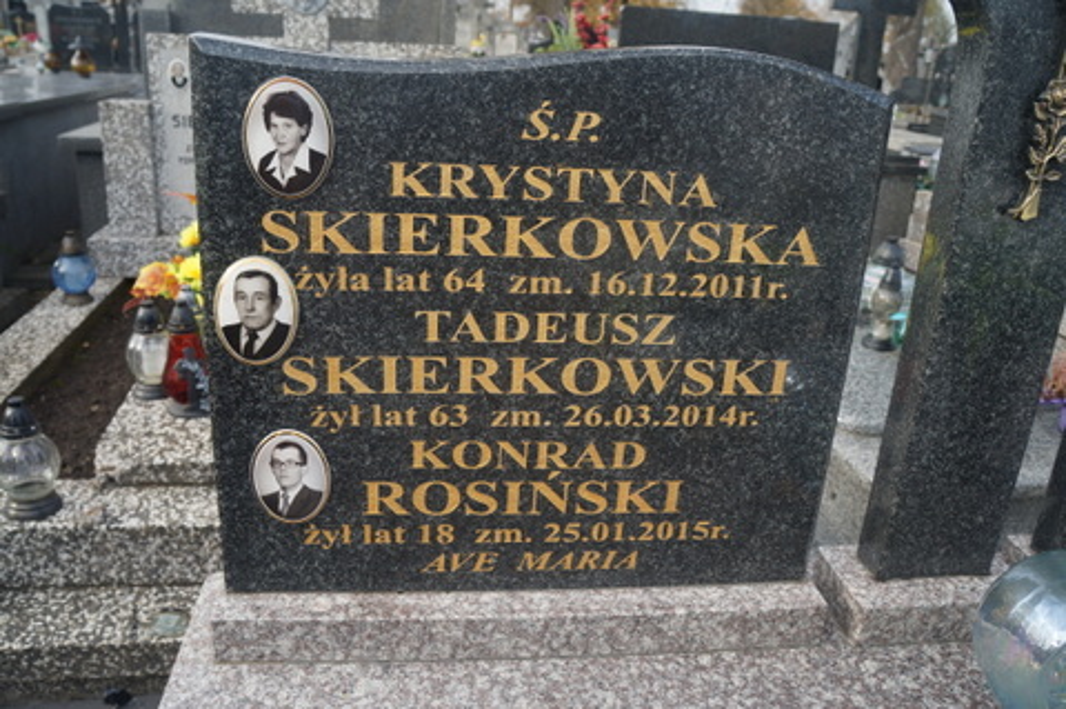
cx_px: 533
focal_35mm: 28
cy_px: 354
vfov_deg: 45.6
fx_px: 843
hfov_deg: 64.6
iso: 200
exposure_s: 1/80
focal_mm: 19
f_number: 4.5
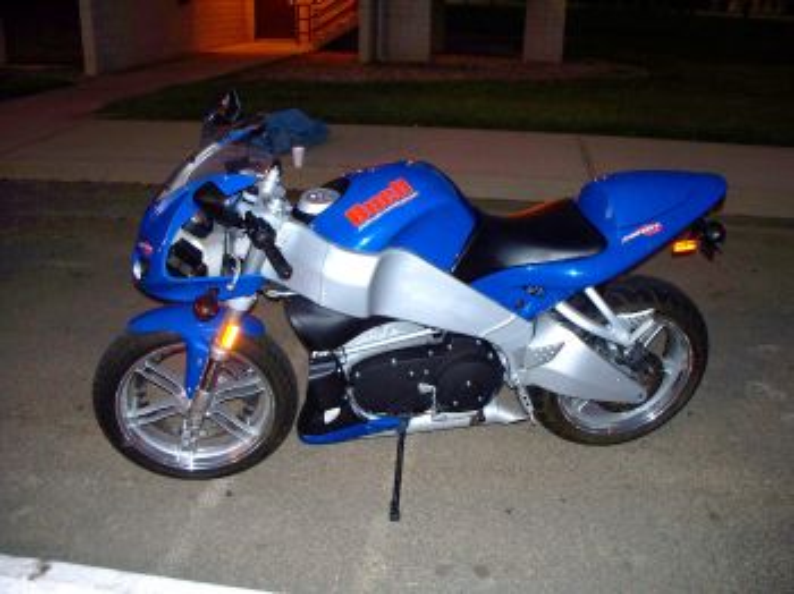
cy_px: 297
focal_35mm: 36
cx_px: 397
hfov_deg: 51.4
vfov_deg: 39.6
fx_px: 825
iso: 200
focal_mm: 7.54
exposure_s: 1/30
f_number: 2.8
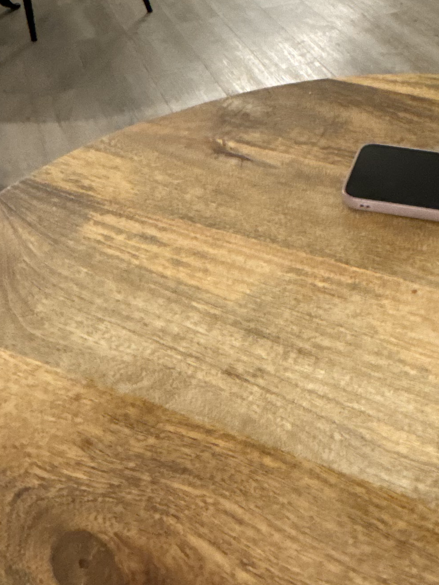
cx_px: 363
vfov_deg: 40.6
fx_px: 727
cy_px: 61
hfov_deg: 32.5
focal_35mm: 43
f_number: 2.2
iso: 500
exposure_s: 1/50
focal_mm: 2.22
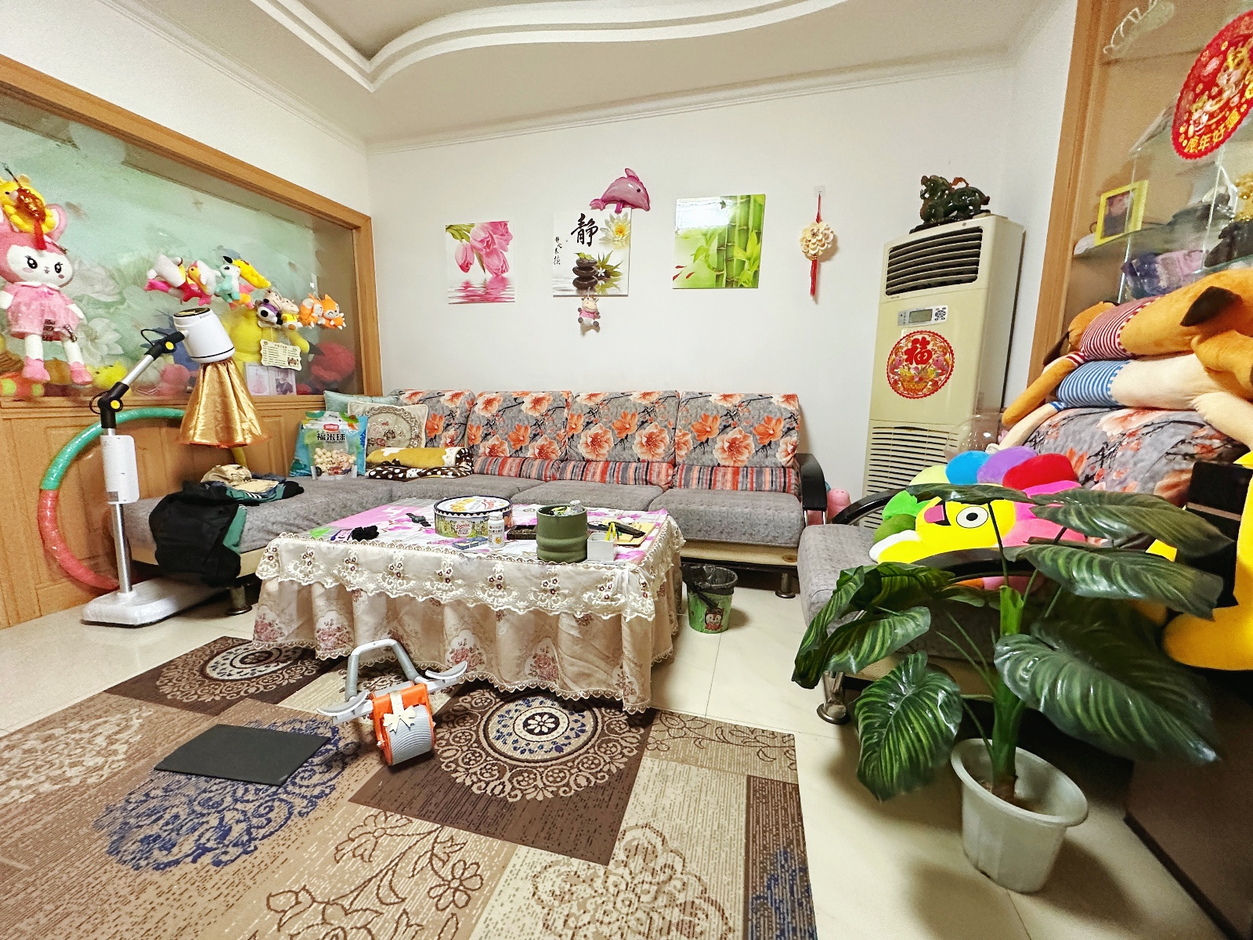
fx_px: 507
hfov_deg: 102.1
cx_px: 626
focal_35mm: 14
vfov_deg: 85.7
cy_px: 470
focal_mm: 2.22
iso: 500
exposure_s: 1/50
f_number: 2.2
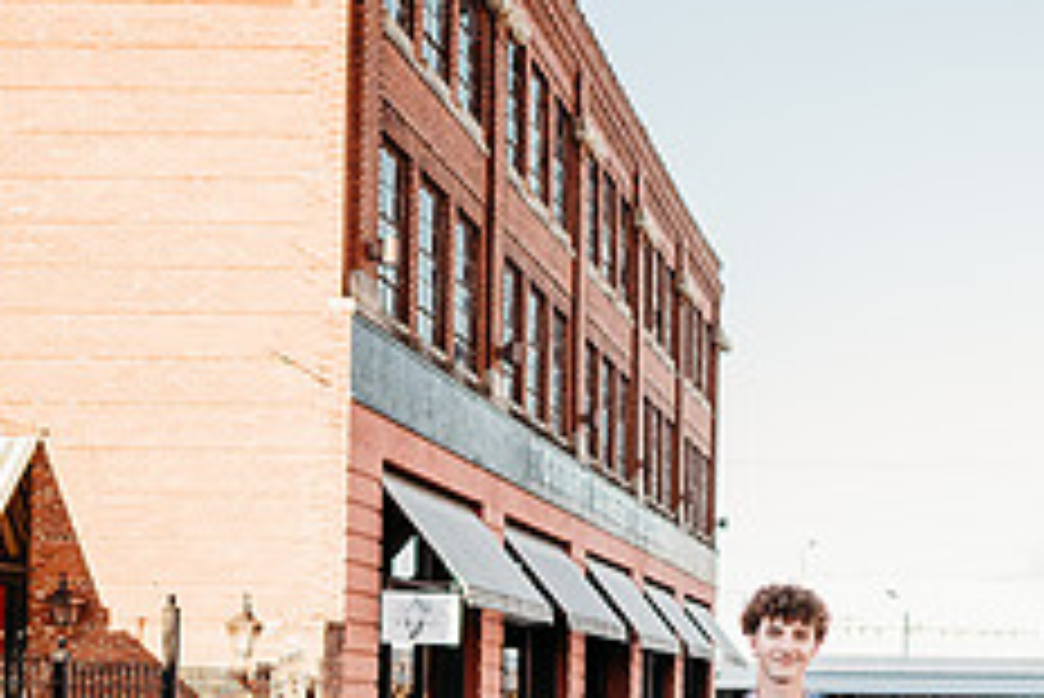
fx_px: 1741
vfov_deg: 21.9
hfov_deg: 31.4
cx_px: 986
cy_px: 682
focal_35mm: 60
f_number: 2
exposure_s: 1/800
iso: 100
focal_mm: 24
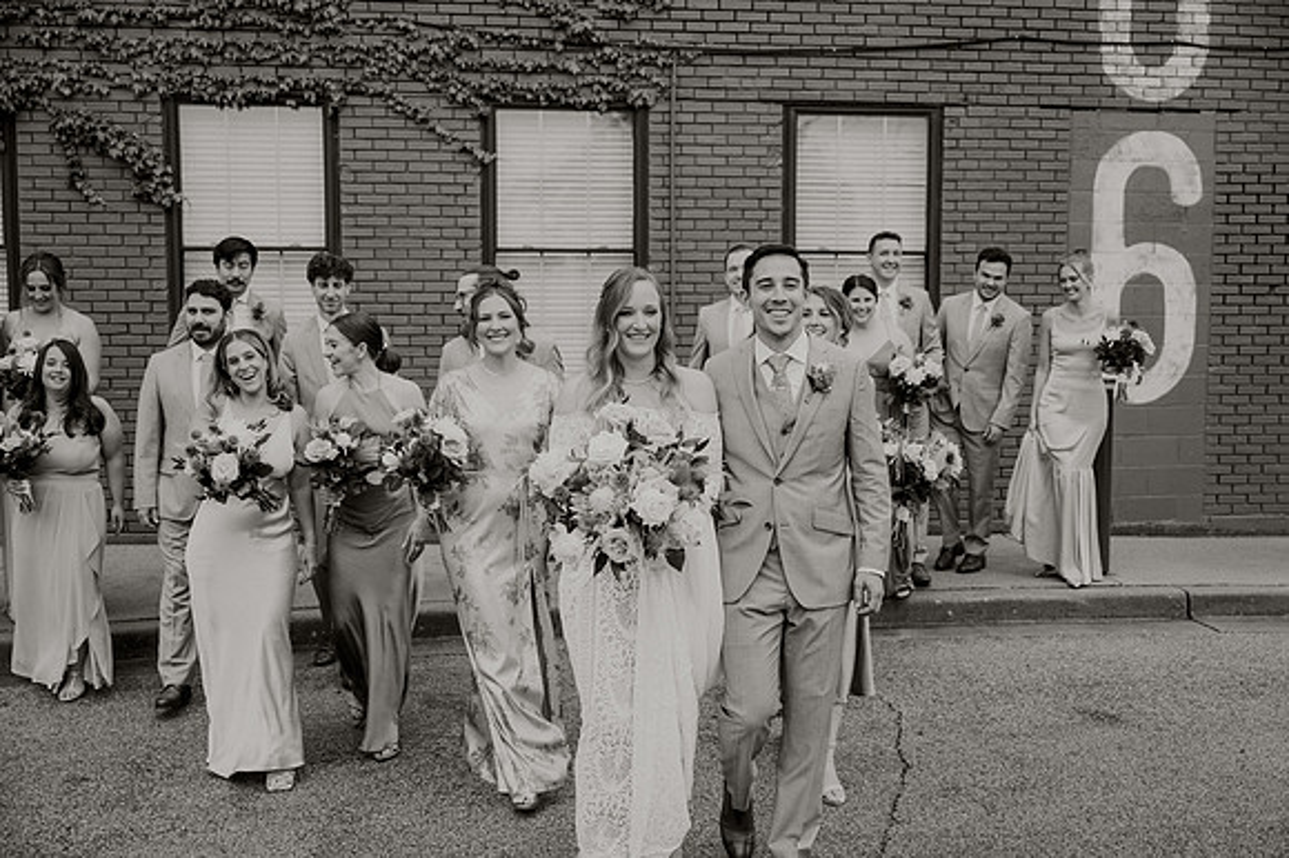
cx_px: 644
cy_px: 429
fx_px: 1288
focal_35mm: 36
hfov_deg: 53.2
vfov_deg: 36.8
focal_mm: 36
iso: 125
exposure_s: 1/640
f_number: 2.8
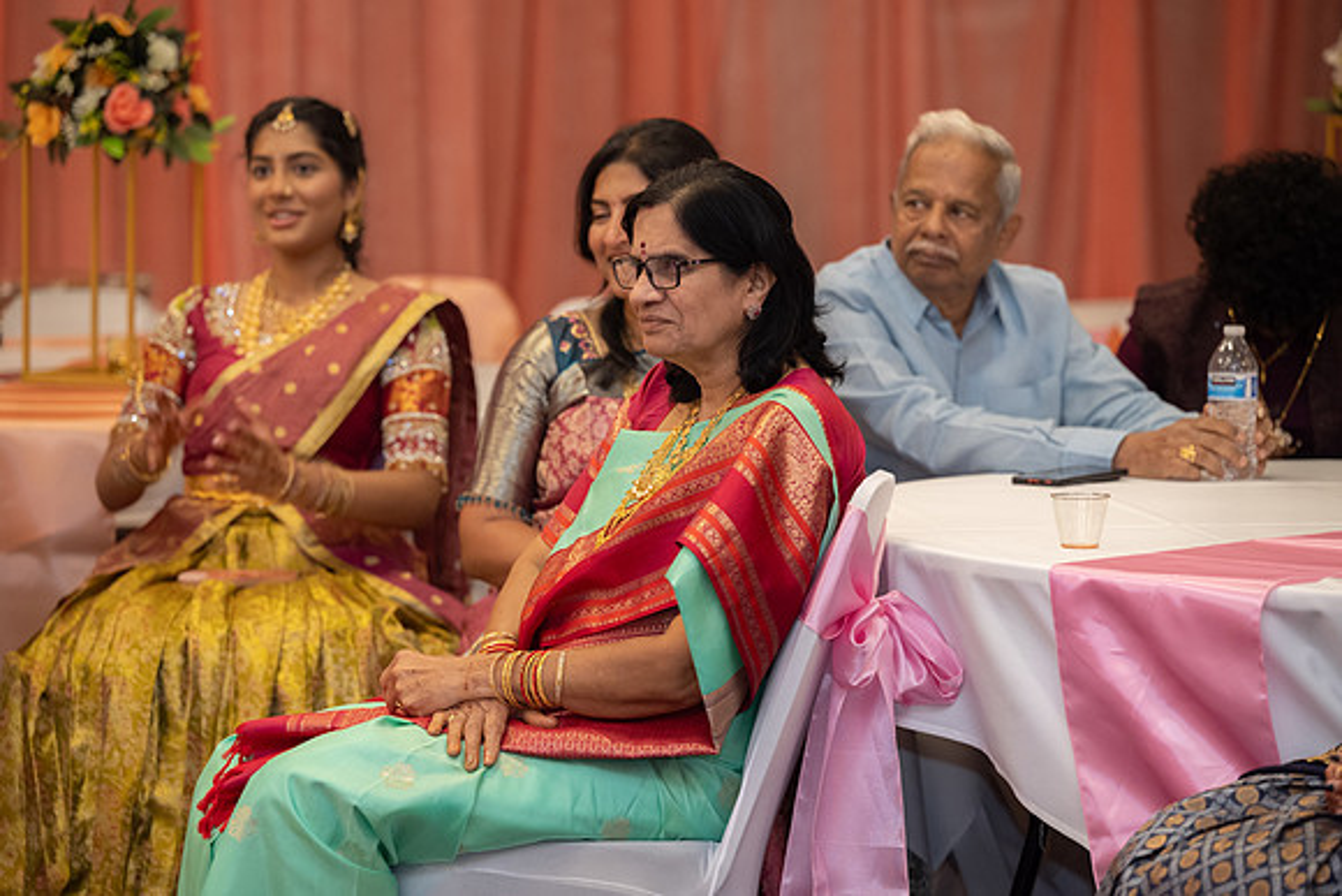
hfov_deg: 13.9
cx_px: 671
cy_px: 448
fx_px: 5488
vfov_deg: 9.3
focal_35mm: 147
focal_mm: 145
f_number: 3.5
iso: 1000
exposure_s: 1/160
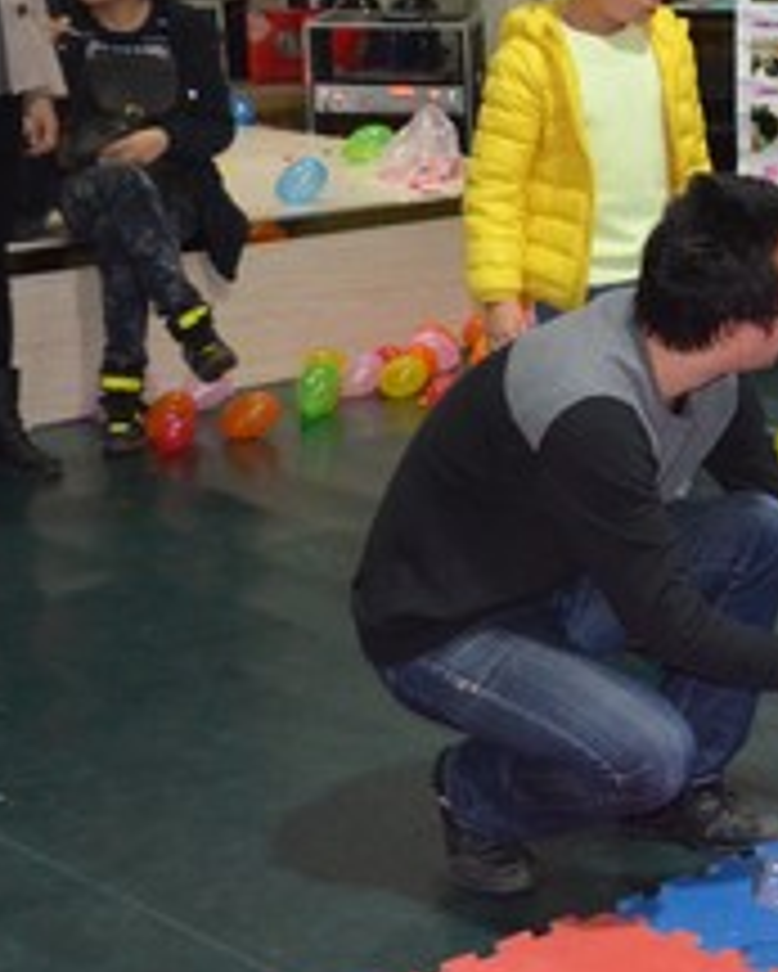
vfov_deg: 21.0
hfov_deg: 15.8
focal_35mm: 91
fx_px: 2617
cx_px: 1102
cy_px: 470
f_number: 4.5
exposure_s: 1/60
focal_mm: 28
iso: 3200
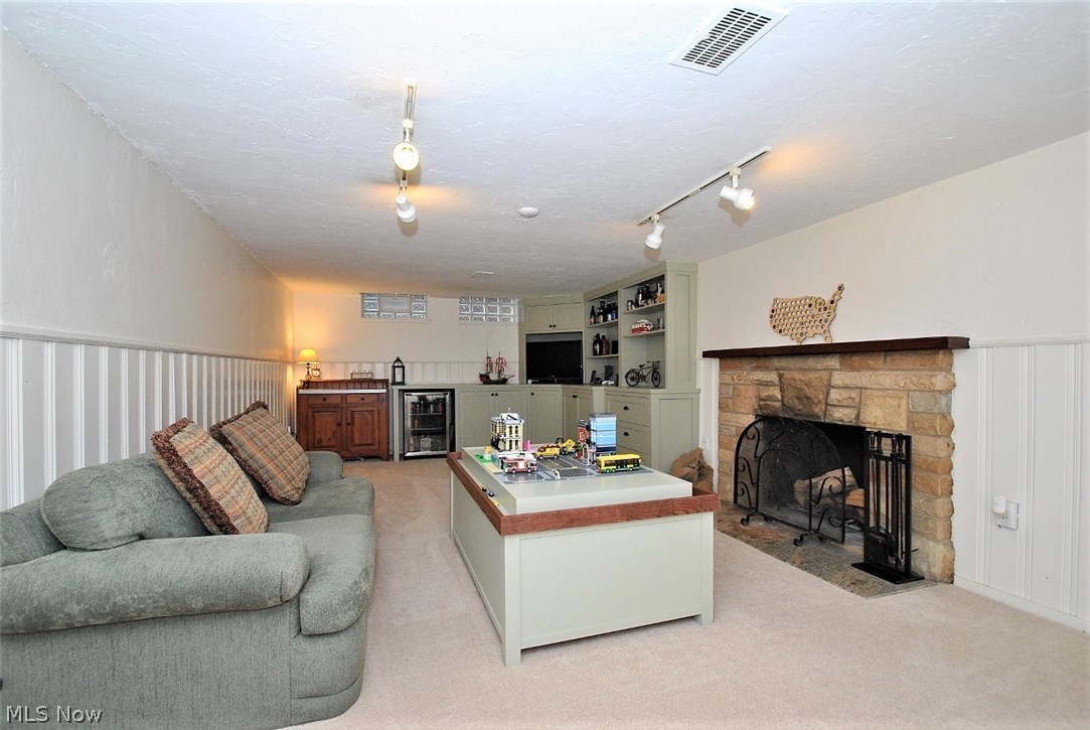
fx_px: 455
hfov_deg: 100.3
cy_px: 365
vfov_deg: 77.5
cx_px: 545
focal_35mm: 15
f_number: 11
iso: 400
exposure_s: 1/60
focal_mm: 10
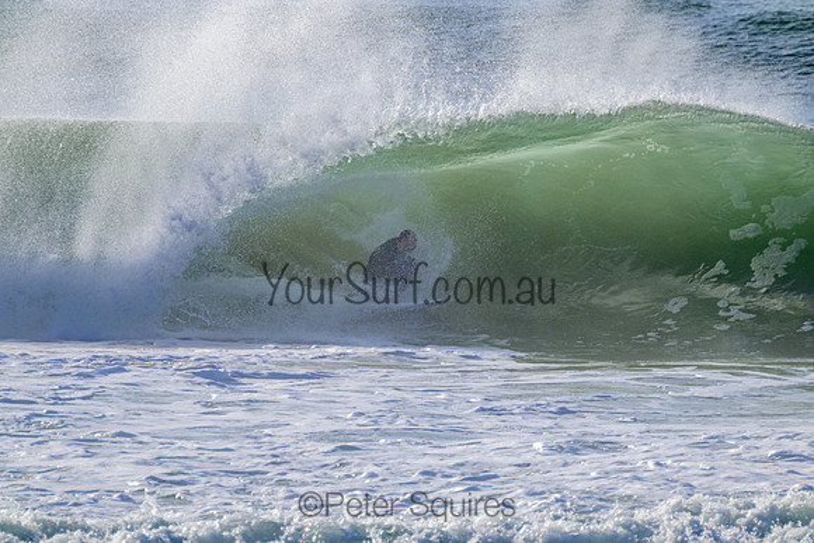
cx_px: 407
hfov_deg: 2.6
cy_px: 272
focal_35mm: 800
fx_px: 18092
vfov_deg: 1.7
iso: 720
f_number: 11
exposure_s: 1/2000
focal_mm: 800
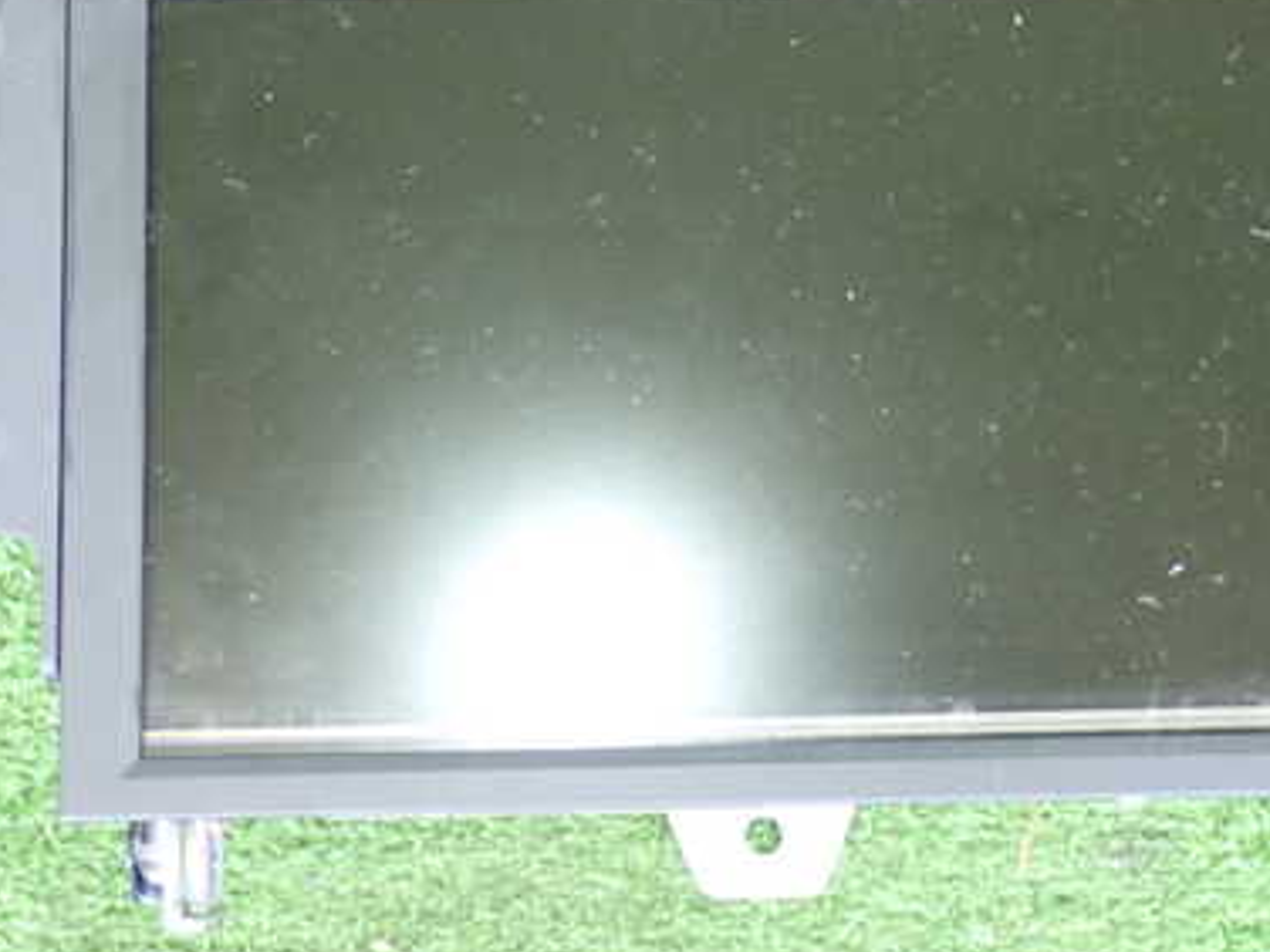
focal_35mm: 75
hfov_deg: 26.0
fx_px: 2752
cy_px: 304
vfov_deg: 19.6
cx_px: 723
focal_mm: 8.4
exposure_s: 1/25
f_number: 3.1
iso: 800
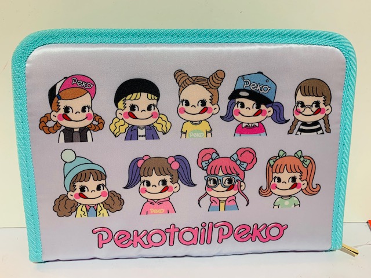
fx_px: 279
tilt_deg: -19.6
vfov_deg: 53.1
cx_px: 186
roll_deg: -0.6
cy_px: 139
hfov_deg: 67.3
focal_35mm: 26
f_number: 1.8
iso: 125
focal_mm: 4.25
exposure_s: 1/50
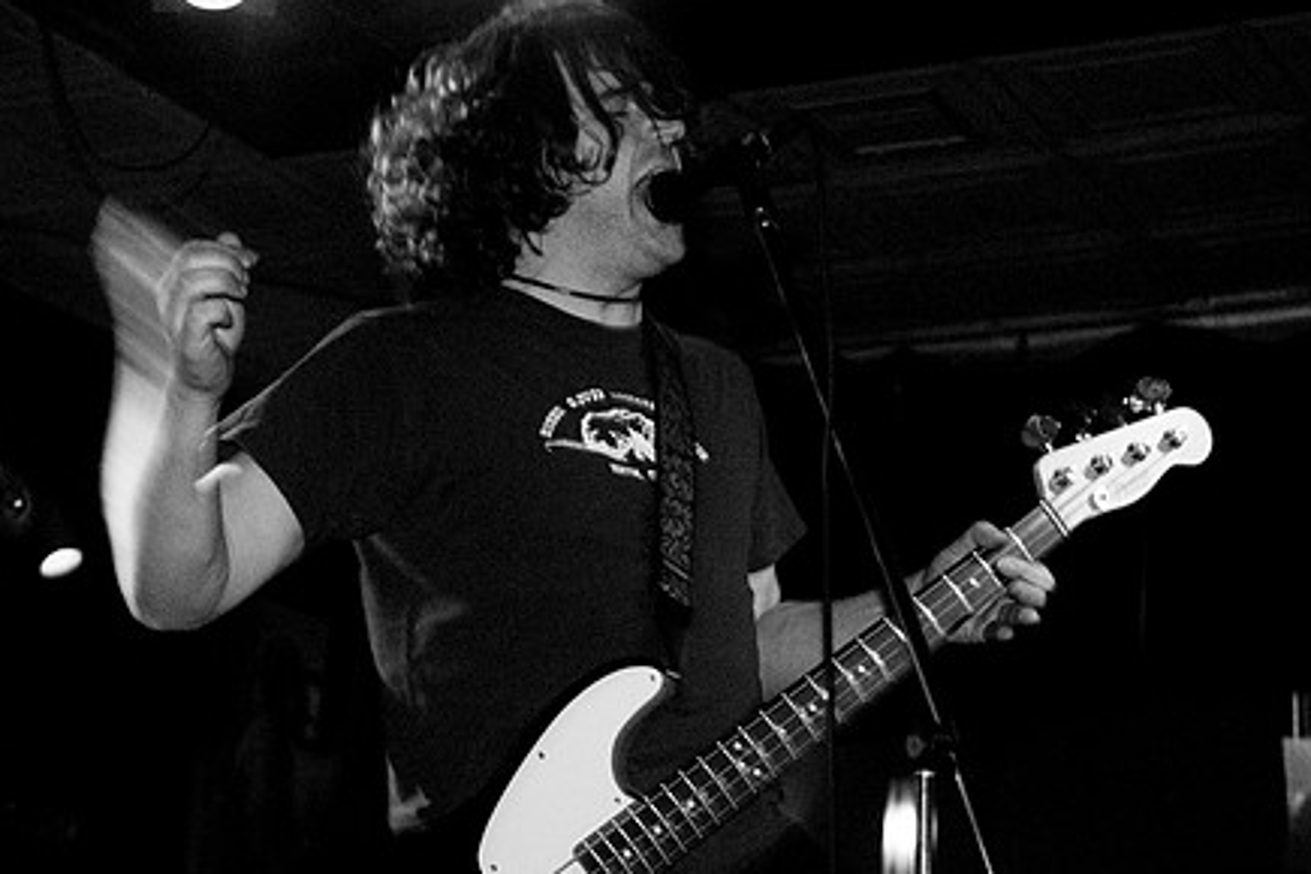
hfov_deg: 25.4
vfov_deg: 17.1
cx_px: 720
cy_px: 473
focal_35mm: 80
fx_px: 2913
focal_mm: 40
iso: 800
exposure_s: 1/30
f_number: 2.8
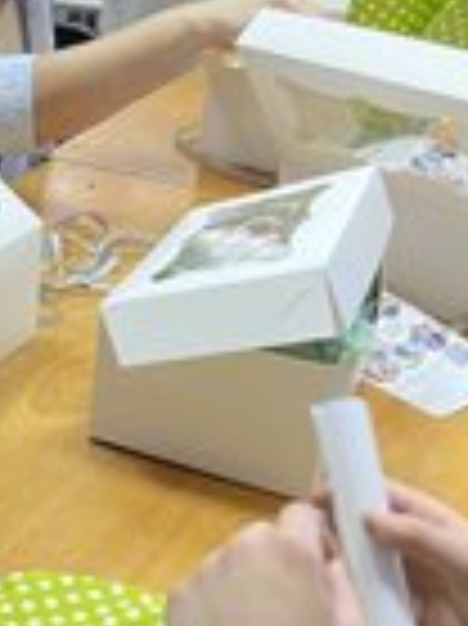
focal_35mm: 75
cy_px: 140
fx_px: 1354
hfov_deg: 18.6
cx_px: -86
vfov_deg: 25.6
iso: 64
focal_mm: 4.2
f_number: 1.6
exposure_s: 1/50
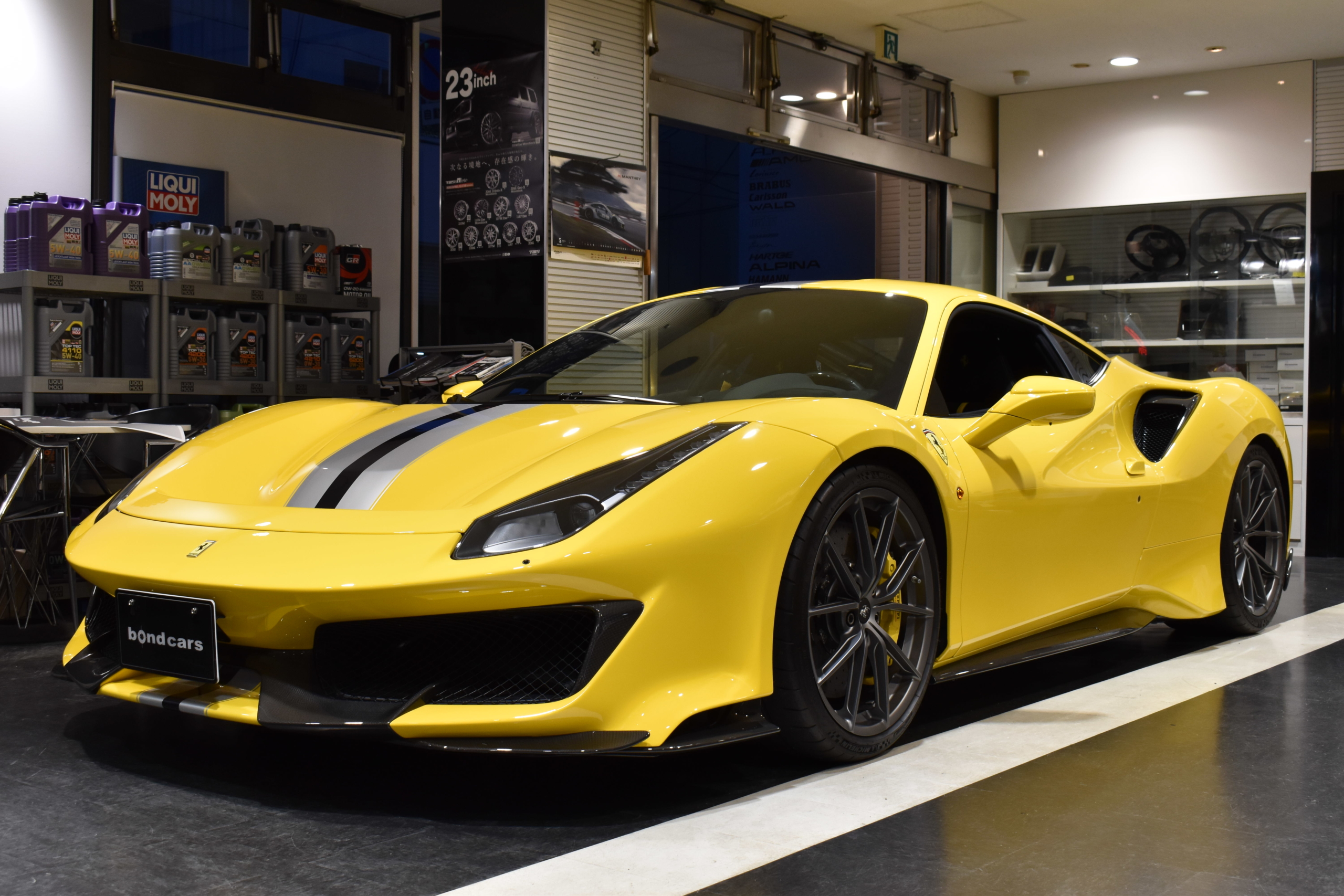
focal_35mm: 44
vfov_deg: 30.9
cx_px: 672
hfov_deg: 45.0
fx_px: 1624
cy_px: 448
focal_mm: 29
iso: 720
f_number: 8
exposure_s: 1/50
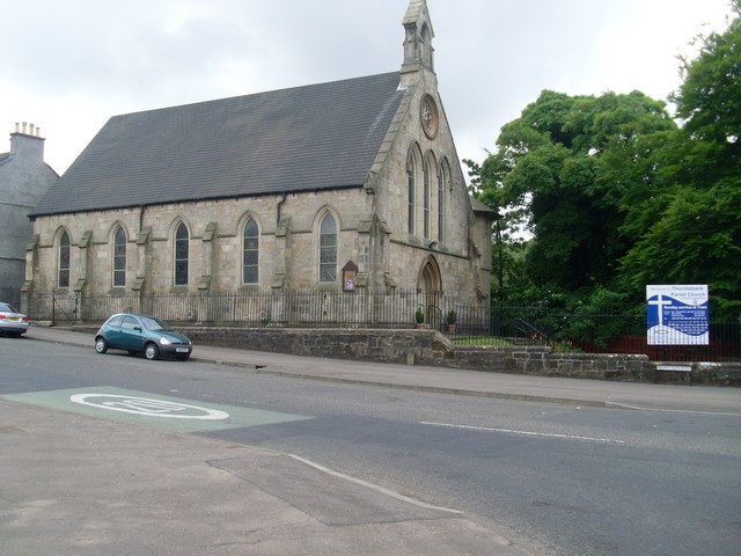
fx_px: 813
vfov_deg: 37.7
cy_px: 278
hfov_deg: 49.0
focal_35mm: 38
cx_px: 370
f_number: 7.7
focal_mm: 6.3
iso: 80
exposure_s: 1/90
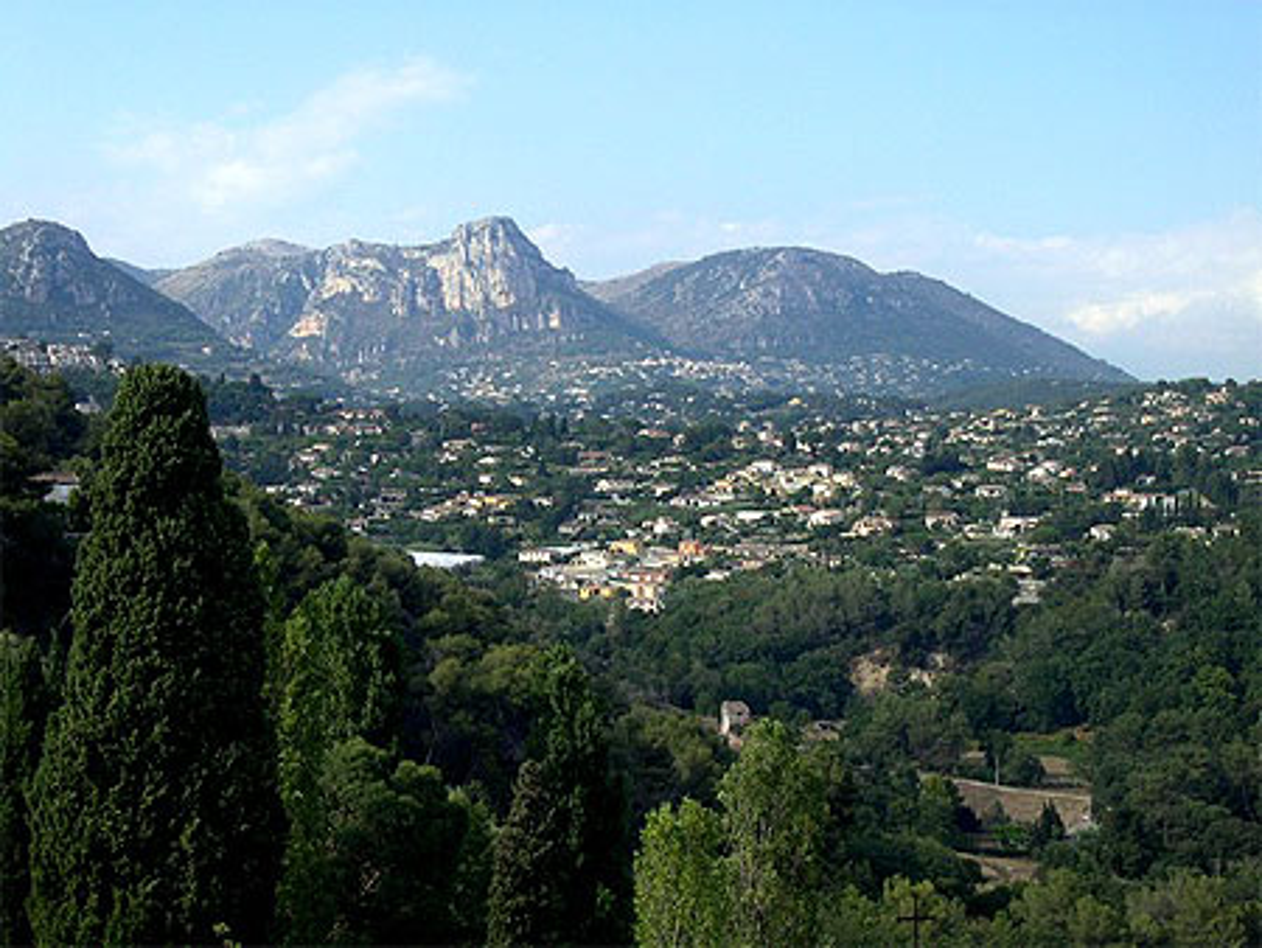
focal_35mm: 67
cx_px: 631
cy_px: 474
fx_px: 2444
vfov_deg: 22.0
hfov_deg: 29.0
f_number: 10
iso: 100
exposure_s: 1/90.9
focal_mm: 14.2
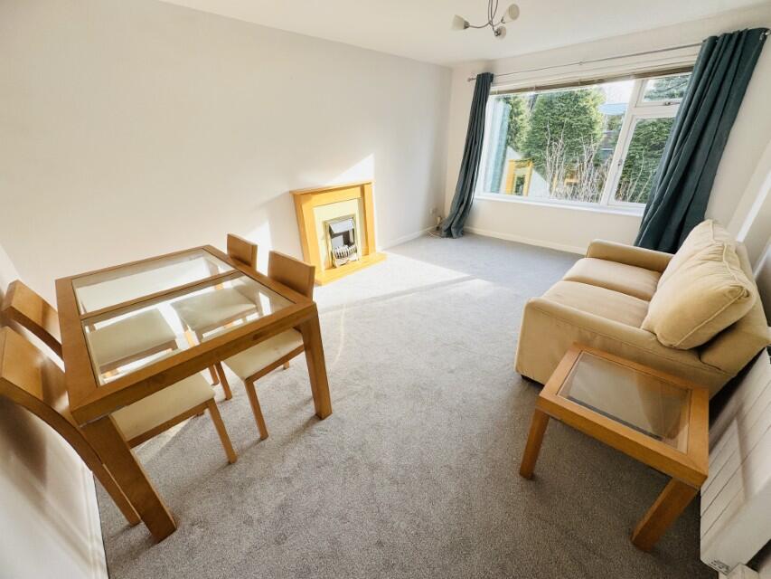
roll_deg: +1.9
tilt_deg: -26.2
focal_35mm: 14
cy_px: 290
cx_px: 386
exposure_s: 1/299
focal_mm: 2.22
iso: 40
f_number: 2.2
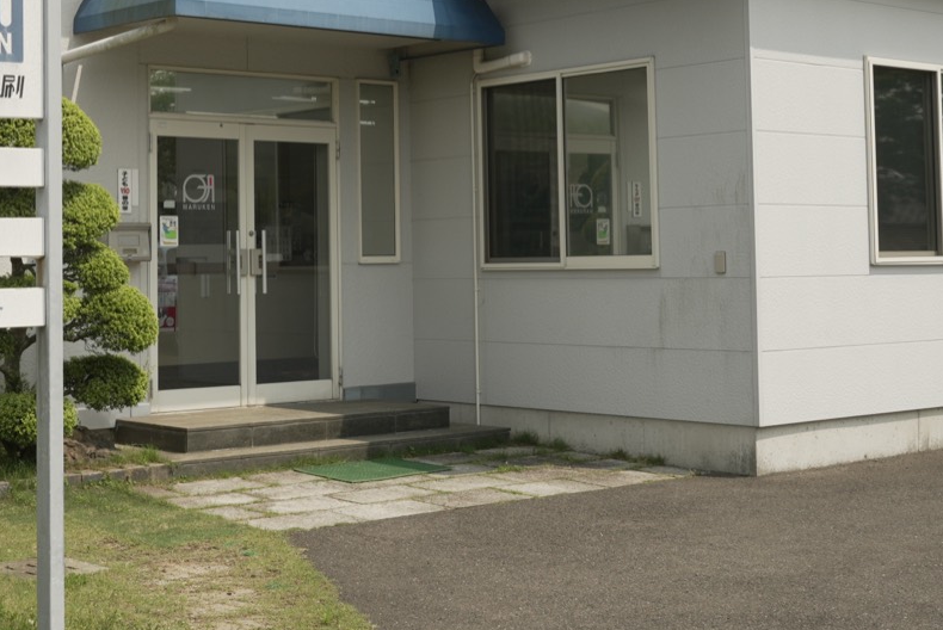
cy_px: 150
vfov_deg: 21.7
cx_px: 353
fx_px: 1625
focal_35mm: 62
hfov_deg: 32.2
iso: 320
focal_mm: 35
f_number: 11
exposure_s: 1/125
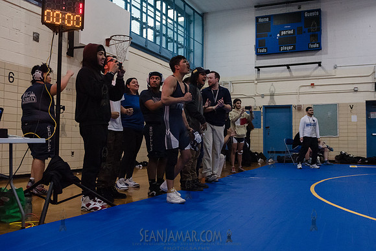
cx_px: 188
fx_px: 374
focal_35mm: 36
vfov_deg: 37.1
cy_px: 126
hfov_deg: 53.4
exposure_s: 1/400
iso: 6400
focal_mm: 32
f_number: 3.2
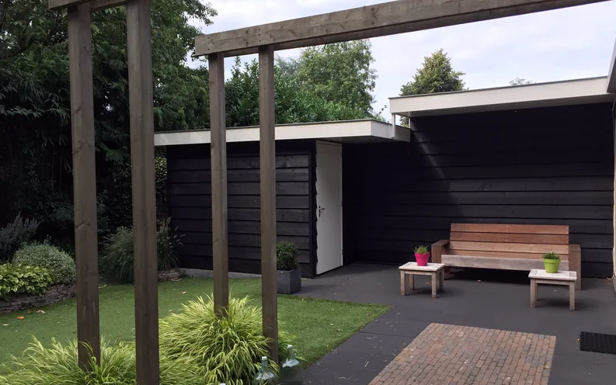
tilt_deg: -3.4
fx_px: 521
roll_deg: +1.1
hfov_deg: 61.2
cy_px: 208
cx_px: 307
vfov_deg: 40.6
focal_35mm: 31
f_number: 2.2
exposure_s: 1/520
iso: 32
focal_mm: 4.15
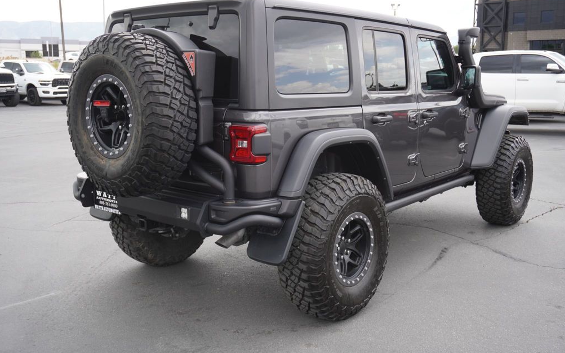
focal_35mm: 39
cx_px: 282
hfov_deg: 51.0
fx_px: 593
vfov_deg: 33.1
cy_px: 165
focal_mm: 25
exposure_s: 1/100
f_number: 5.6
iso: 100
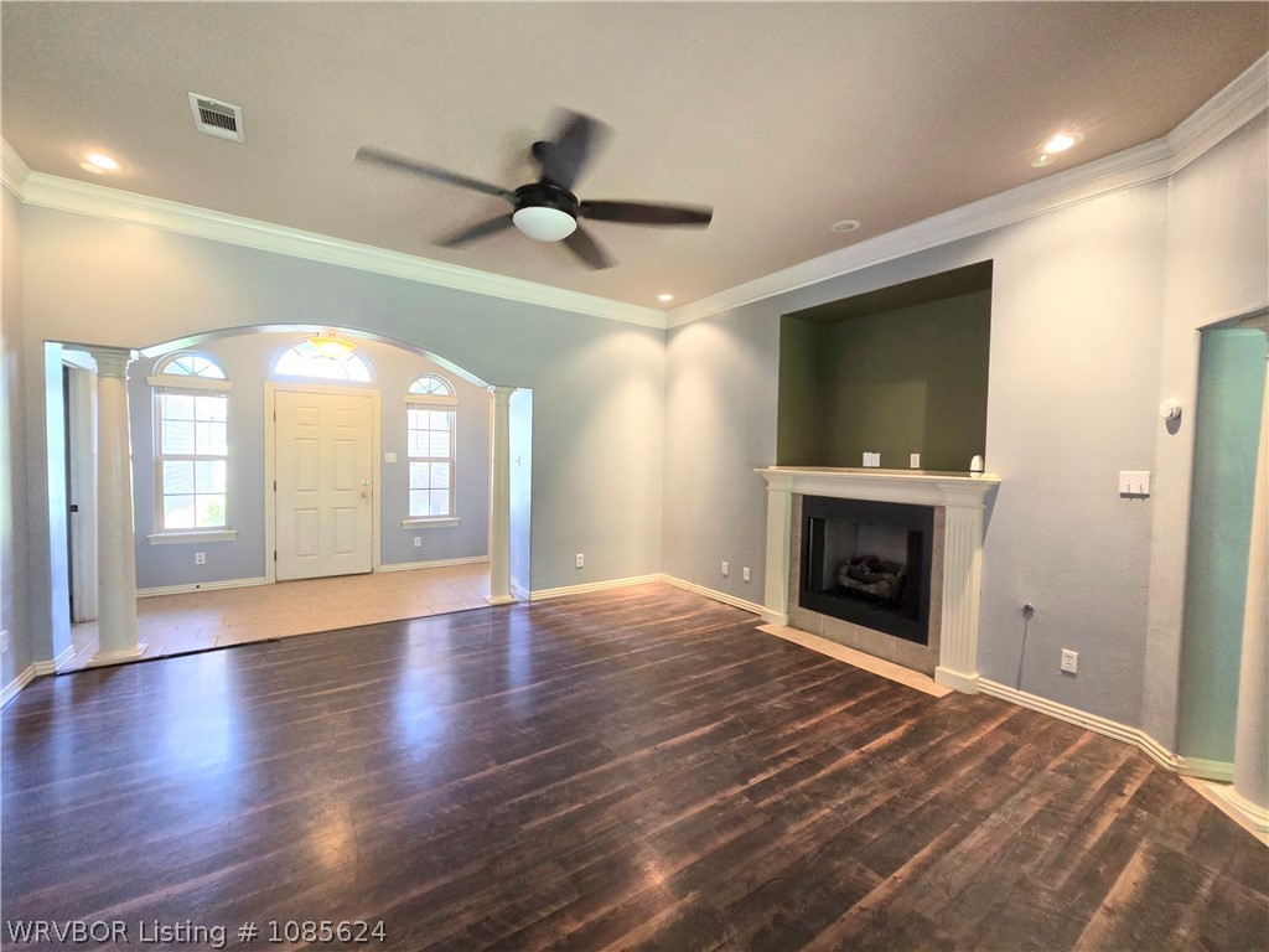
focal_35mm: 13
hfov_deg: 106.2
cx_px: 634
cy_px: 476
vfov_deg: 89.9
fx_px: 477
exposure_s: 1/60
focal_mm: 2.2
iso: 400
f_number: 2.2
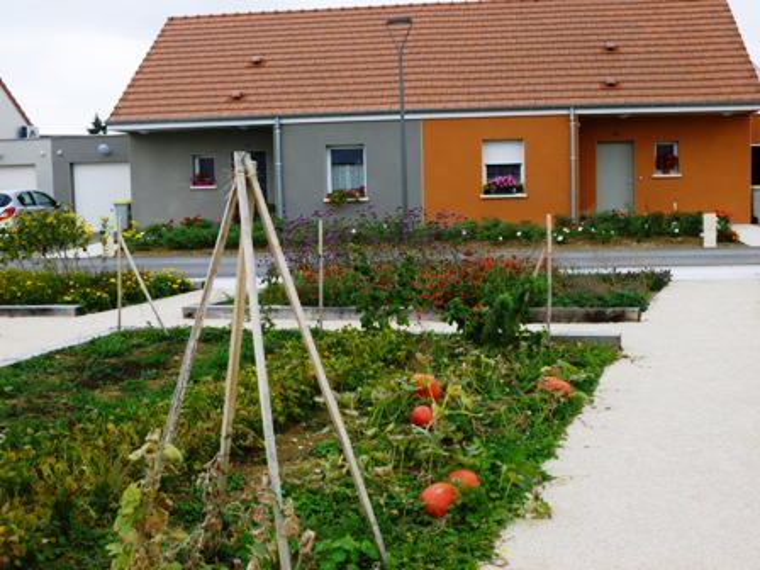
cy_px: 285
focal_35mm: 45
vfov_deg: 32.2
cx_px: 380
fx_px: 988
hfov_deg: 42.1
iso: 100
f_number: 3.9
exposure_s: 1/160
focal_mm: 8
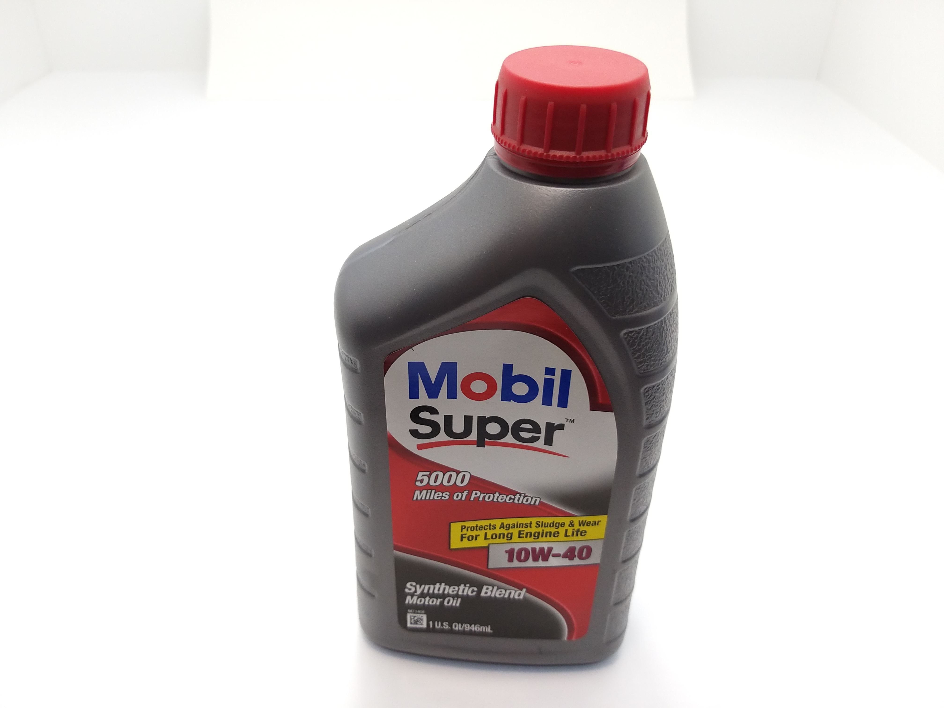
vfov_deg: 51.4
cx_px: 472
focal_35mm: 27
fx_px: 736
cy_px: 354
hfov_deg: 65.3
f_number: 1.7
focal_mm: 3.93
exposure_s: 1/50
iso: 100
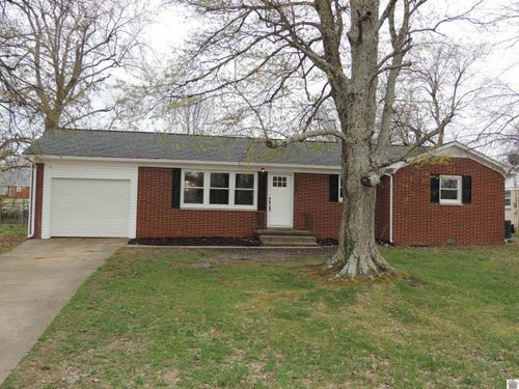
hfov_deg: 55.4
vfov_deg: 42.9
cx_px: 260
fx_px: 495
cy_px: 194
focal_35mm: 33
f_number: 3.2
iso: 100
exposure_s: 1/200
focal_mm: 5.8
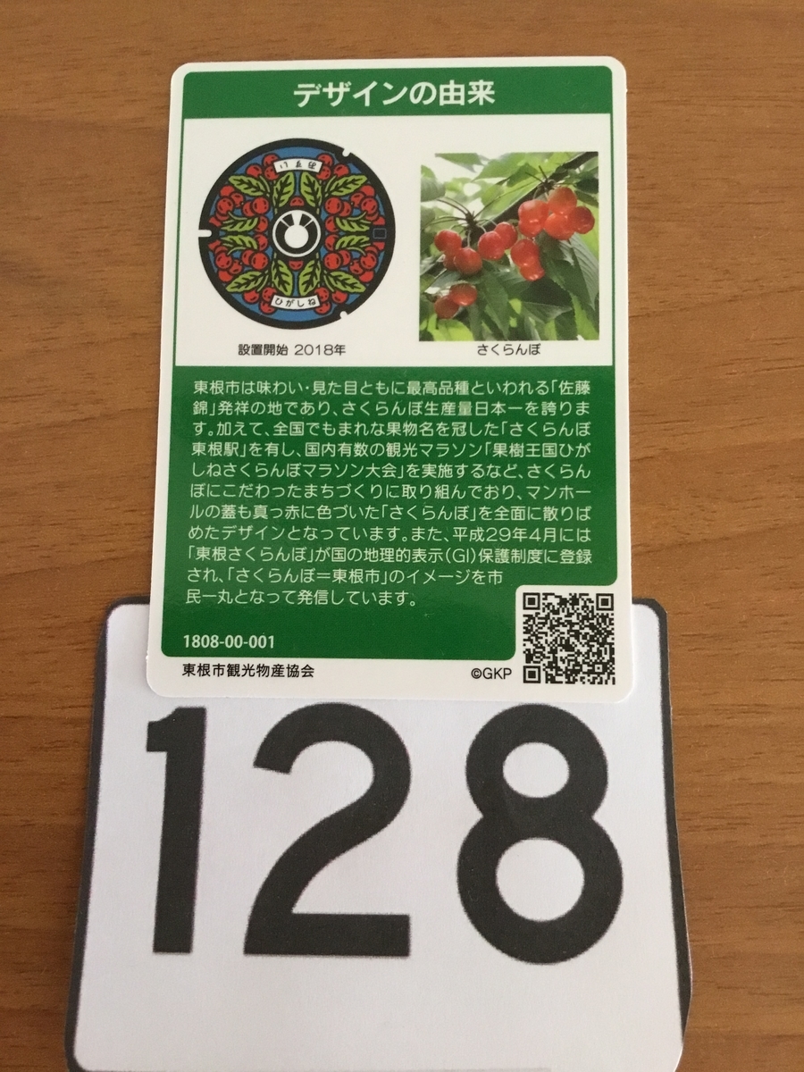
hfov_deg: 45.4
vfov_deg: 58.4
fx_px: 960
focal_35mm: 31
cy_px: 536
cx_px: 402
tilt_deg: -82.5
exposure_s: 1/24
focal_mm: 3.3
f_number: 2.4
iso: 200
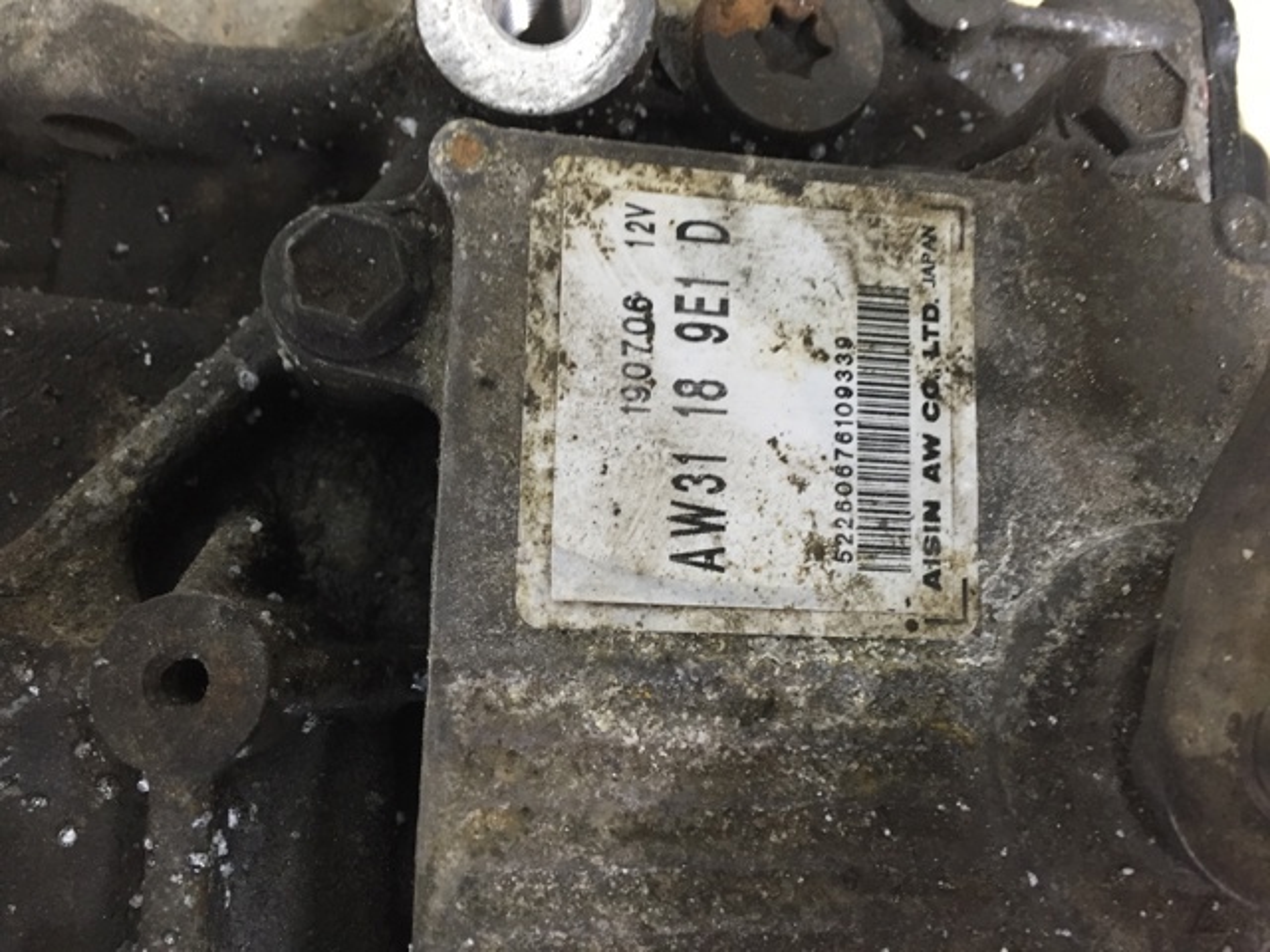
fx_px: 1064
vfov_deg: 48.2
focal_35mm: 29
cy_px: 476
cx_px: 635
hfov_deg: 61.7
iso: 160
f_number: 2.2
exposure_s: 1/33
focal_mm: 4.15
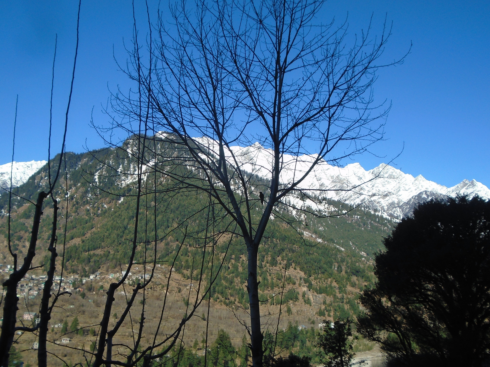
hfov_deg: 51.4
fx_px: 510
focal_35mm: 36
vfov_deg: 39.7
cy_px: 184
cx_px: 245
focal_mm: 6.4
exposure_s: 1/1000
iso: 100
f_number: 3.8
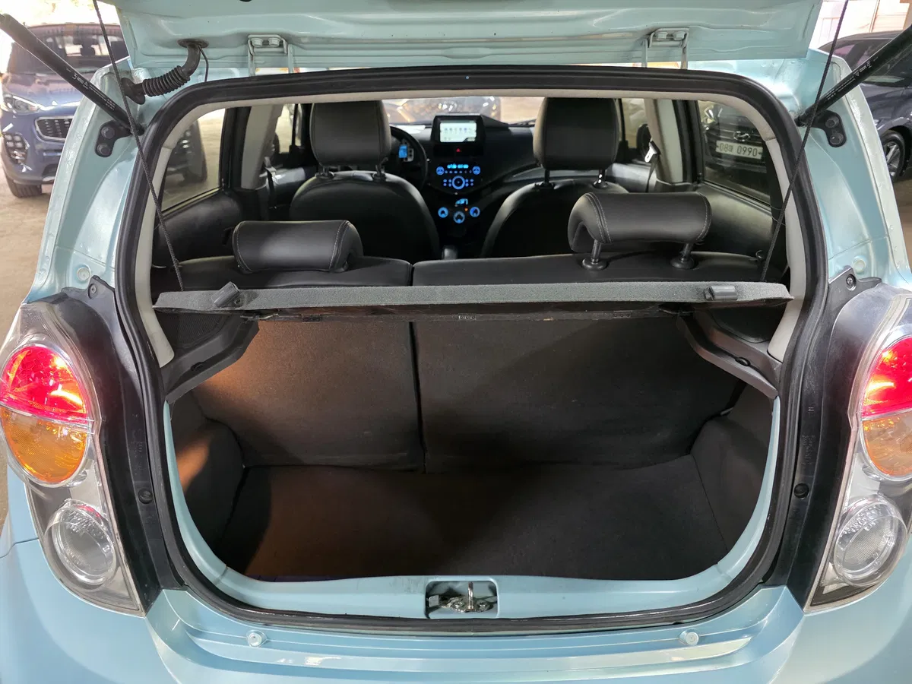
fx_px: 606
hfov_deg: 73.9
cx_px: 456
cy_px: 342
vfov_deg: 58.9
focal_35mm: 23
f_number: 1.7
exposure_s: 1/120
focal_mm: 6.3
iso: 2000
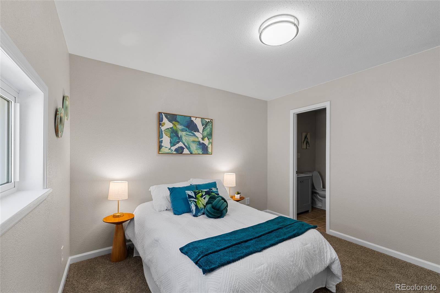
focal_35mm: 15
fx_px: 183
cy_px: 146
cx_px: 220
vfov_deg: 77.3
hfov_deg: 100.4
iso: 250
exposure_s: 1/3
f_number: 8
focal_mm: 10
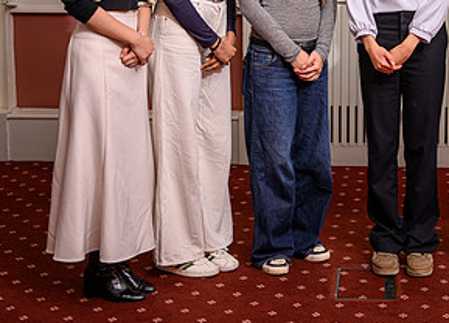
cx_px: 407
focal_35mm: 74
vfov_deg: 19.0
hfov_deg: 25.8
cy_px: 17
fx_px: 946
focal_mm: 35
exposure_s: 1/200
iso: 64
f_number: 4
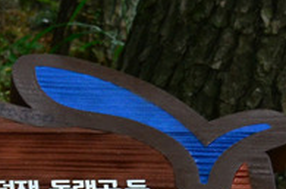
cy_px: 224
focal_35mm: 333
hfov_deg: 6.1
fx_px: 2639
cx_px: -199
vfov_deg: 4.1
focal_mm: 48
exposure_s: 1/30
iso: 640
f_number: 11
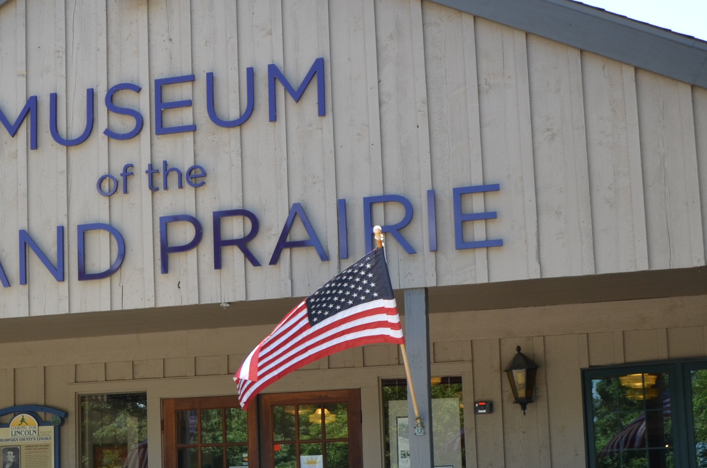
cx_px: 43
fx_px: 1450
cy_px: 326
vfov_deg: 18.3
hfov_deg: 26.3
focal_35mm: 74
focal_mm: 22
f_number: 7.1
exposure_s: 1/200
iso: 200
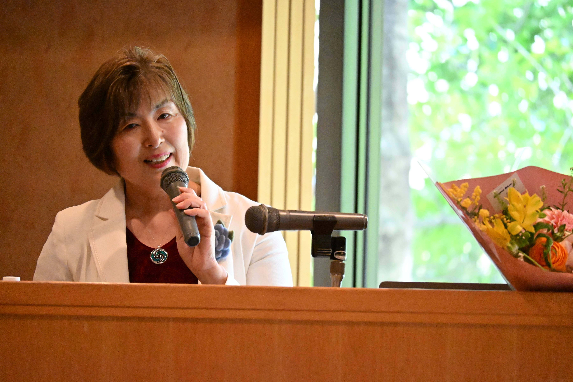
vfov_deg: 3.7
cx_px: 286
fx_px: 5968
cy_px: 191
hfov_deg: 5.5
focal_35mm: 375
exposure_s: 1/125
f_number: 6.3
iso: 12800
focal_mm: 250
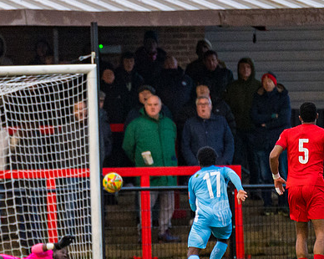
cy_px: 147
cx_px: 8
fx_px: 9805
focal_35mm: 1023
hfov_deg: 1.9
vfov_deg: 1.5
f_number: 2.8
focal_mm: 270
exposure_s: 1/1600
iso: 1600
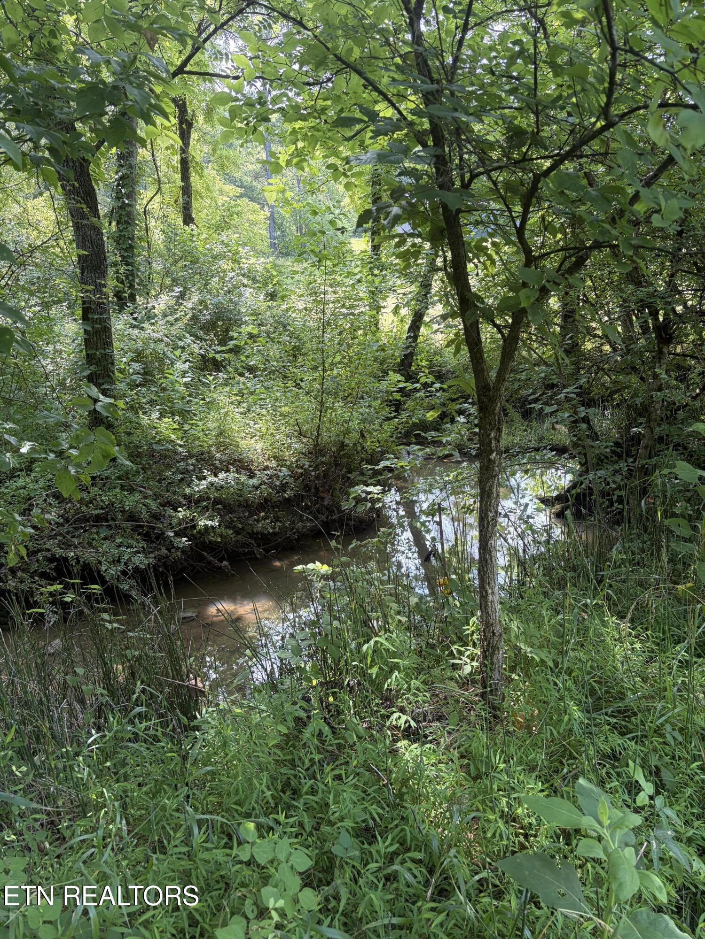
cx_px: 352
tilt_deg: -14.0
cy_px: 470
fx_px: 706
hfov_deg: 53.1
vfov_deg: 67.3
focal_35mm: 26
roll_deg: +1.7
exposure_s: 1/150
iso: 50
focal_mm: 5.96
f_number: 1.6
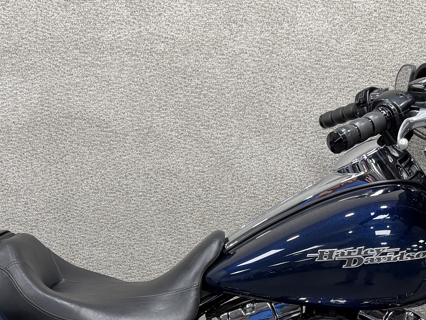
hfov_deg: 29.0
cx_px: 224
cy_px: 337
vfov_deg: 21.0
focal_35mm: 67
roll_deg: +0.0
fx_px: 825
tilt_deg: -27.0
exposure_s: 1/120
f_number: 1.78
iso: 200
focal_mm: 6.76
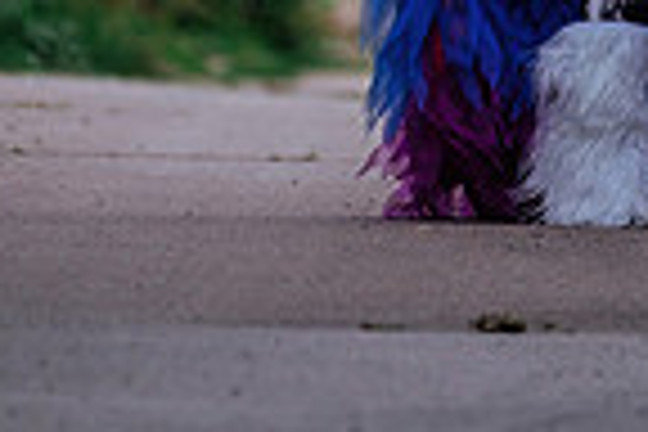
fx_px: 14633
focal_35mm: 813
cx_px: 428
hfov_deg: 2.5
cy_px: -425
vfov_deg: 1.7
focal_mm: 134.4
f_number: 2.8
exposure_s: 1/500
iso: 400
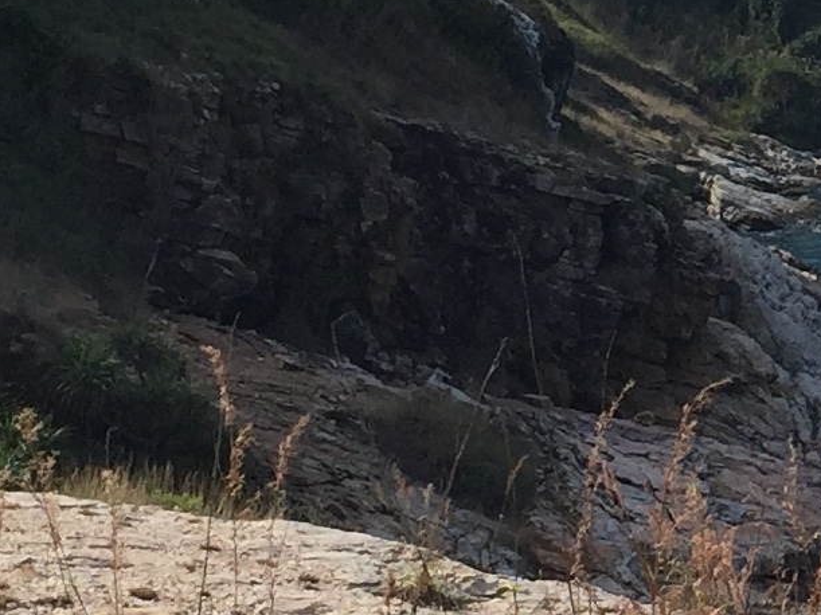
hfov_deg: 12.1
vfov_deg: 9.5
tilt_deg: -1.5
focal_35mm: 155
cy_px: 4
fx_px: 3675
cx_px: 1266
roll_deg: -1.2
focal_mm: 4.15
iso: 32
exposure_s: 1/2639
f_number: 2.2
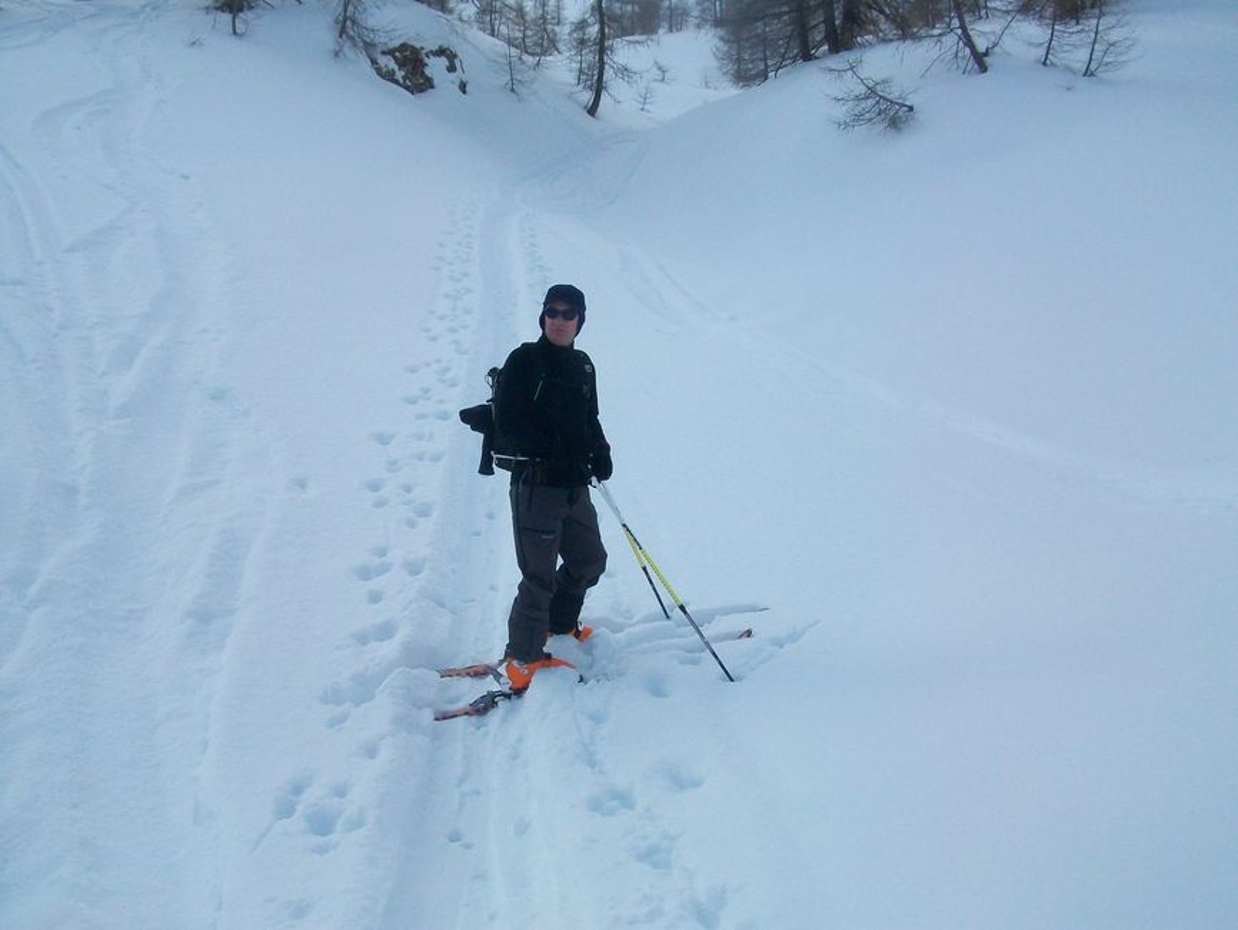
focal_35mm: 34
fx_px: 1216
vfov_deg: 41.8
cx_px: 619
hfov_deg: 53.9
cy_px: 465
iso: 80
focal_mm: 5.7
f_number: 5.5
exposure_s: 1/500
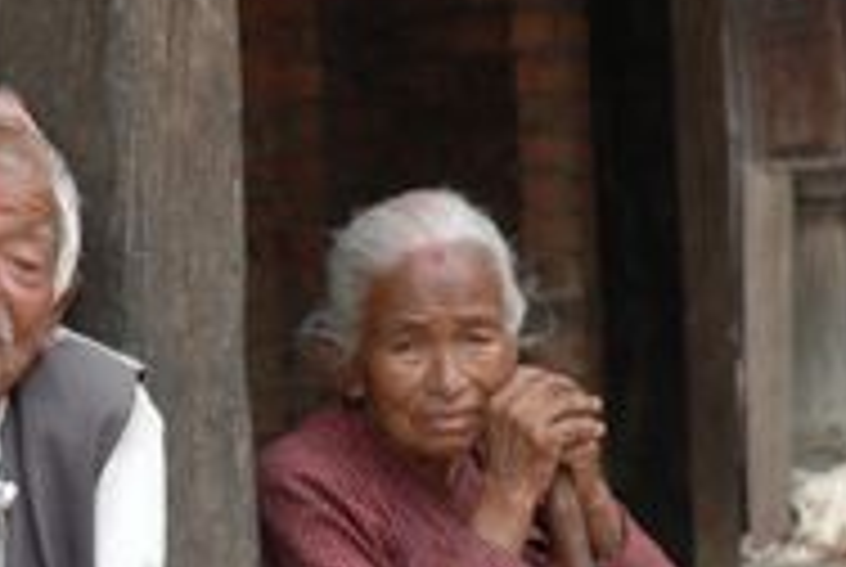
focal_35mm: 197
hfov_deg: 10.4
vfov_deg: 7.0
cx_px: 90
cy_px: 315
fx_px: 4641
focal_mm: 55
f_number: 7.1
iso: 400
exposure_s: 1/200
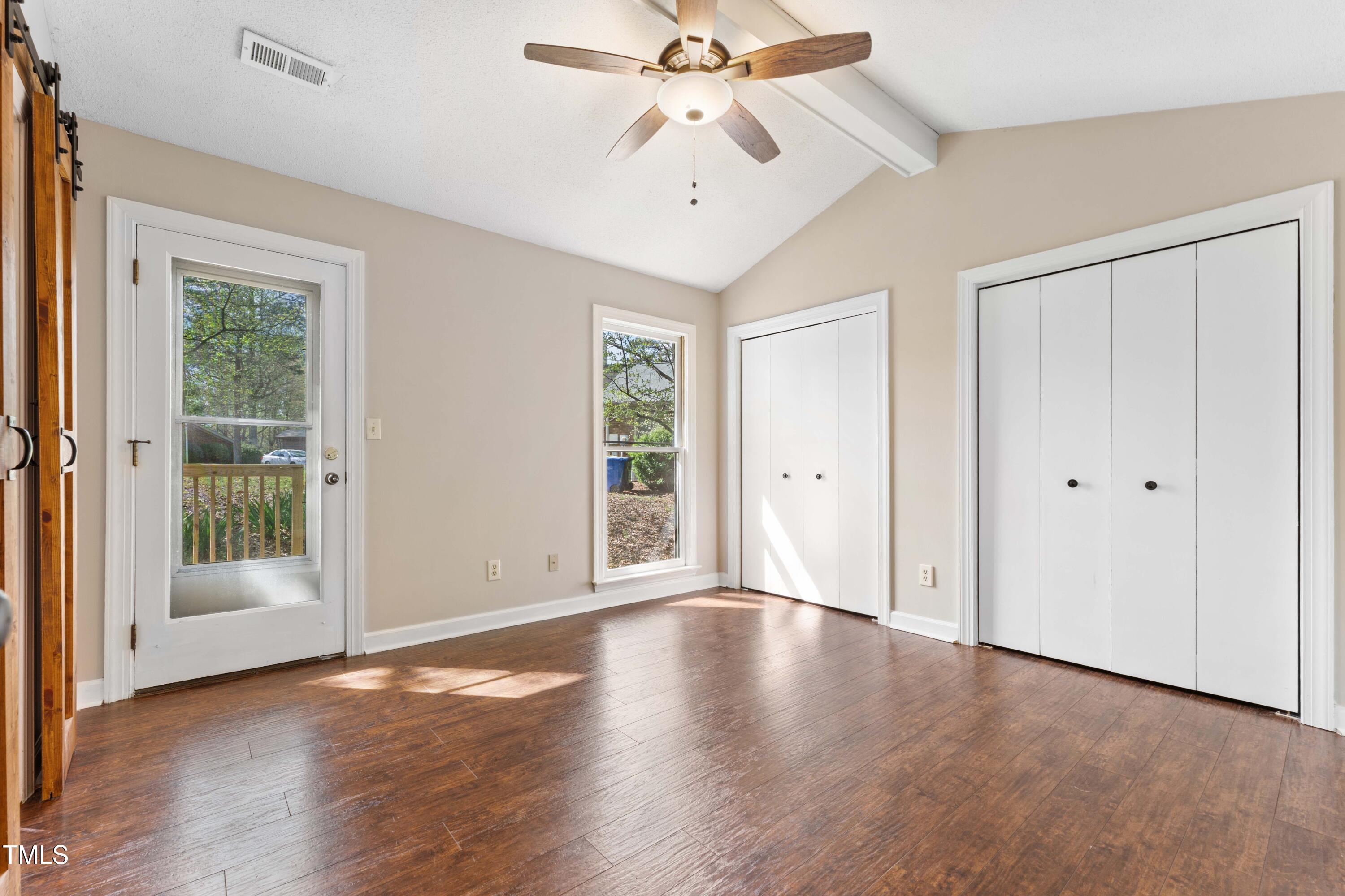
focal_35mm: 14
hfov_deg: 104.3
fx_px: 523
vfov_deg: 81.2
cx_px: 672
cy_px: 448
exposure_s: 1/1.67
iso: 200
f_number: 8
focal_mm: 14
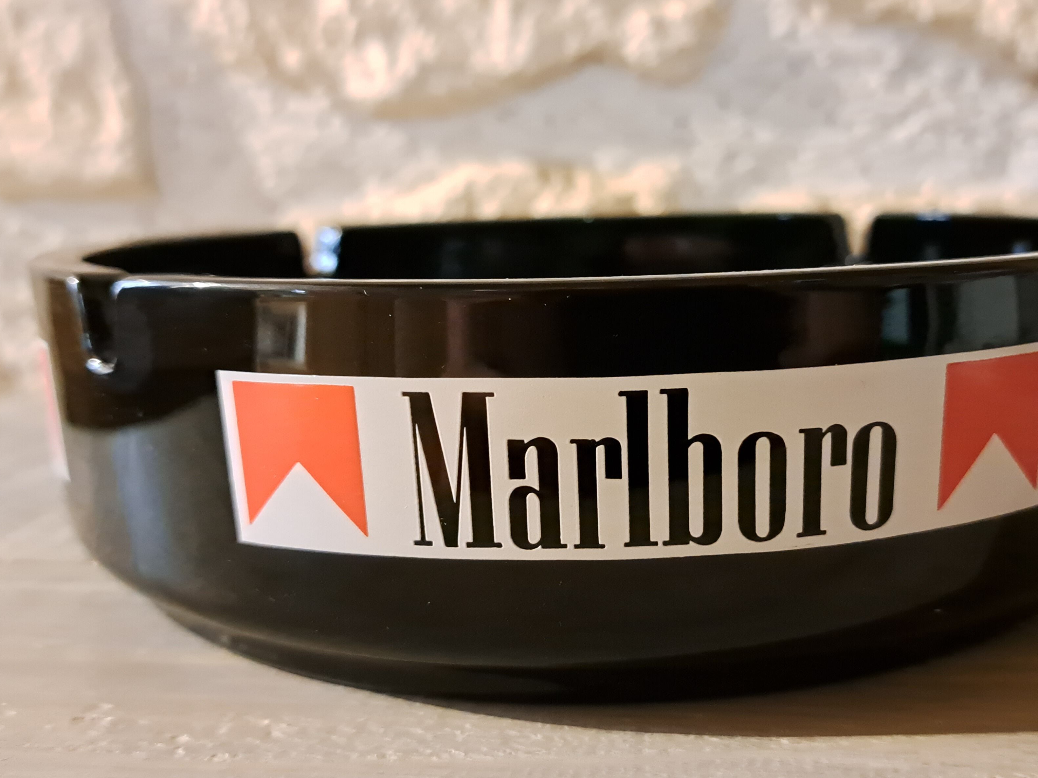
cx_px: 611
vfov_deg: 40.7
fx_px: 1049
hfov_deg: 52.3
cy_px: 388
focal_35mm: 35
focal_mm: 5.23
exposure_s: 1/10
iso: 2500
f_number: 1.8
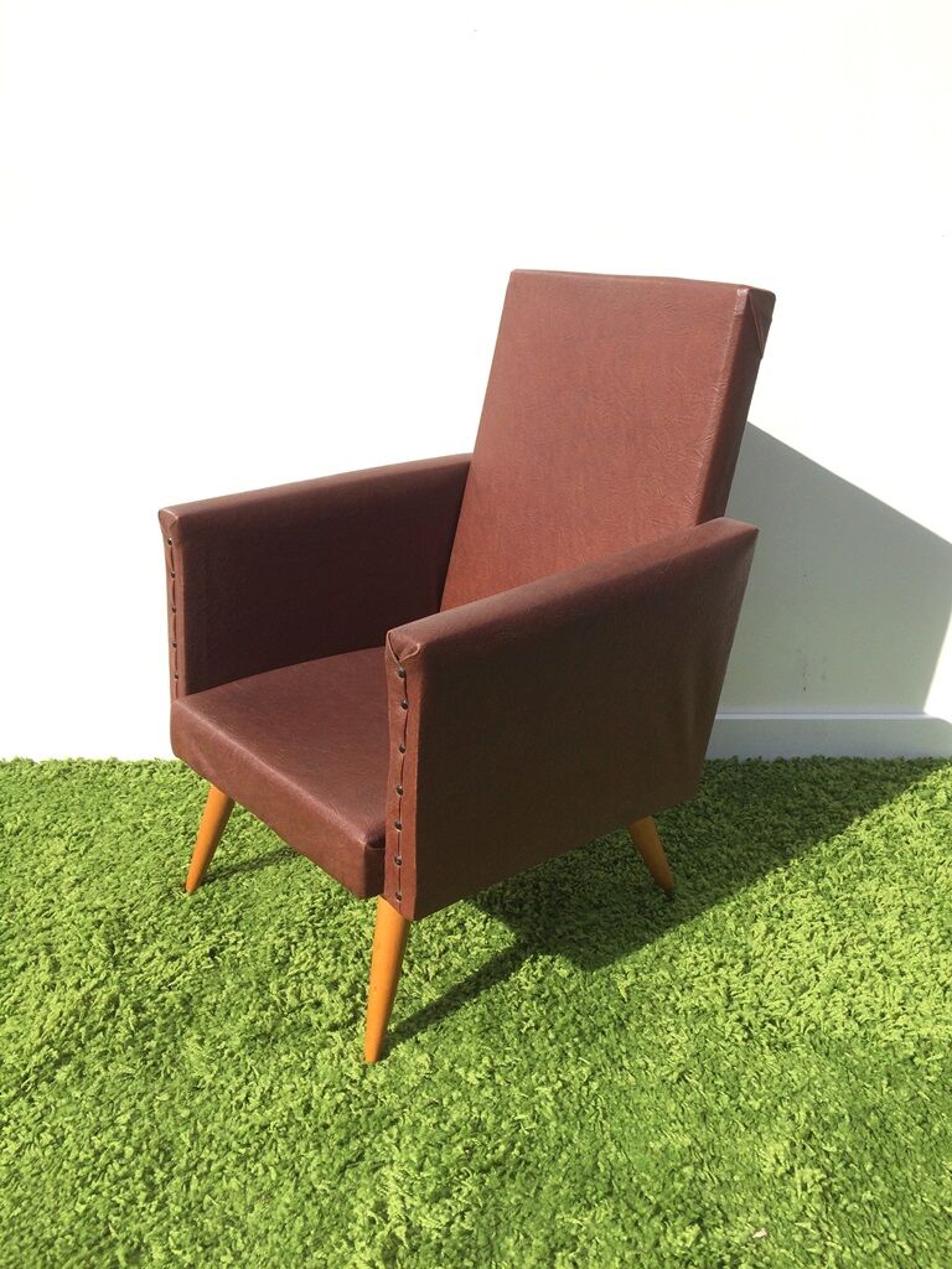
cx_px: 476
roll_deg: +0.2
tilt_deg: -22.2
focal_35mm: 29
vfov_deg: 61.7
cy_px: 634
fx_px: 1063
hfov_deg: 48.2
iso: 32
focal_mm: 4.15
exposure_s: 1/1866
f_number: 2.2
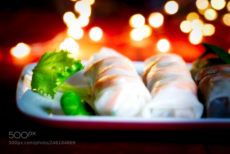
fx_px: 575
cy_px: 77
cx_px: 115
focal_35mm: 90
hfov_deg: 22.6
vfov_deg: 15.2
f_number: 5
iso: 100
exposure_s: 1/10
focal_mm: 60
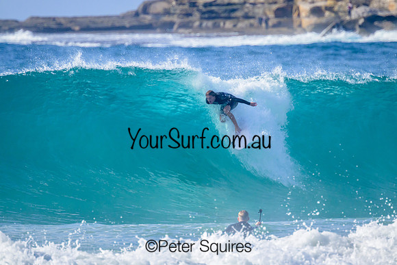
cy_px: 132
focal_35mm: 820
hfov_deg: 2.5
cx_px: 198
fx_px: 9049
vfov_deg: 1.7
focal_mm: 800
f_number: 11
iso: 1250
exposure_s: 1/2000
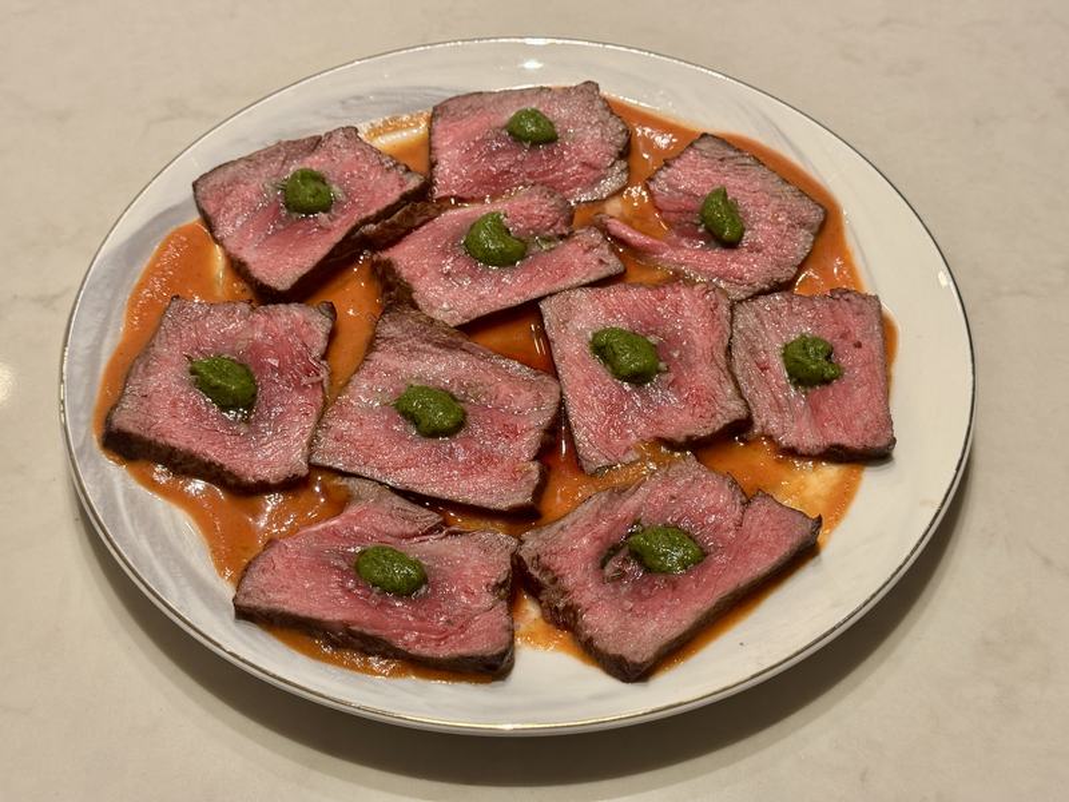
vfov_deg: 30.3
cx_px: 534
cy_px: 401
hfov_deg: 39.7
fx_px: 1482
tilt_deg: -50.6
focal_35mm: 48
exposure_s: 1/100
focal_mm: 6.76
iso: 125
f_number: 1.78
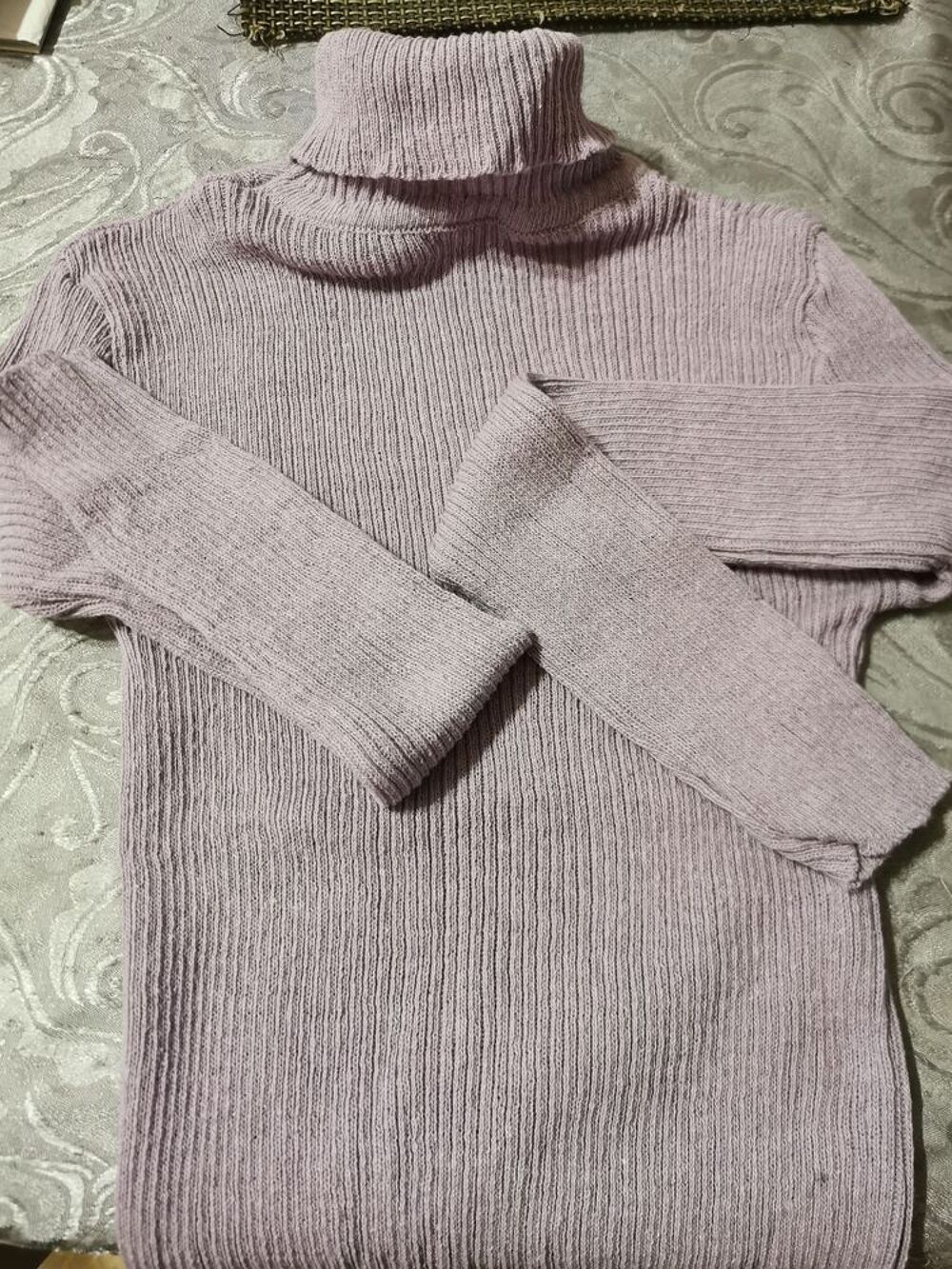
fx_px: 990
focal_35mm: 27
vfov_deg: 65.3
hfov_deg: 51.4
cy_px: 634
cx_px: 476
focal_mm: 5.56
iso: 320
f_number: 1.6
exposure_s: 1/33.3
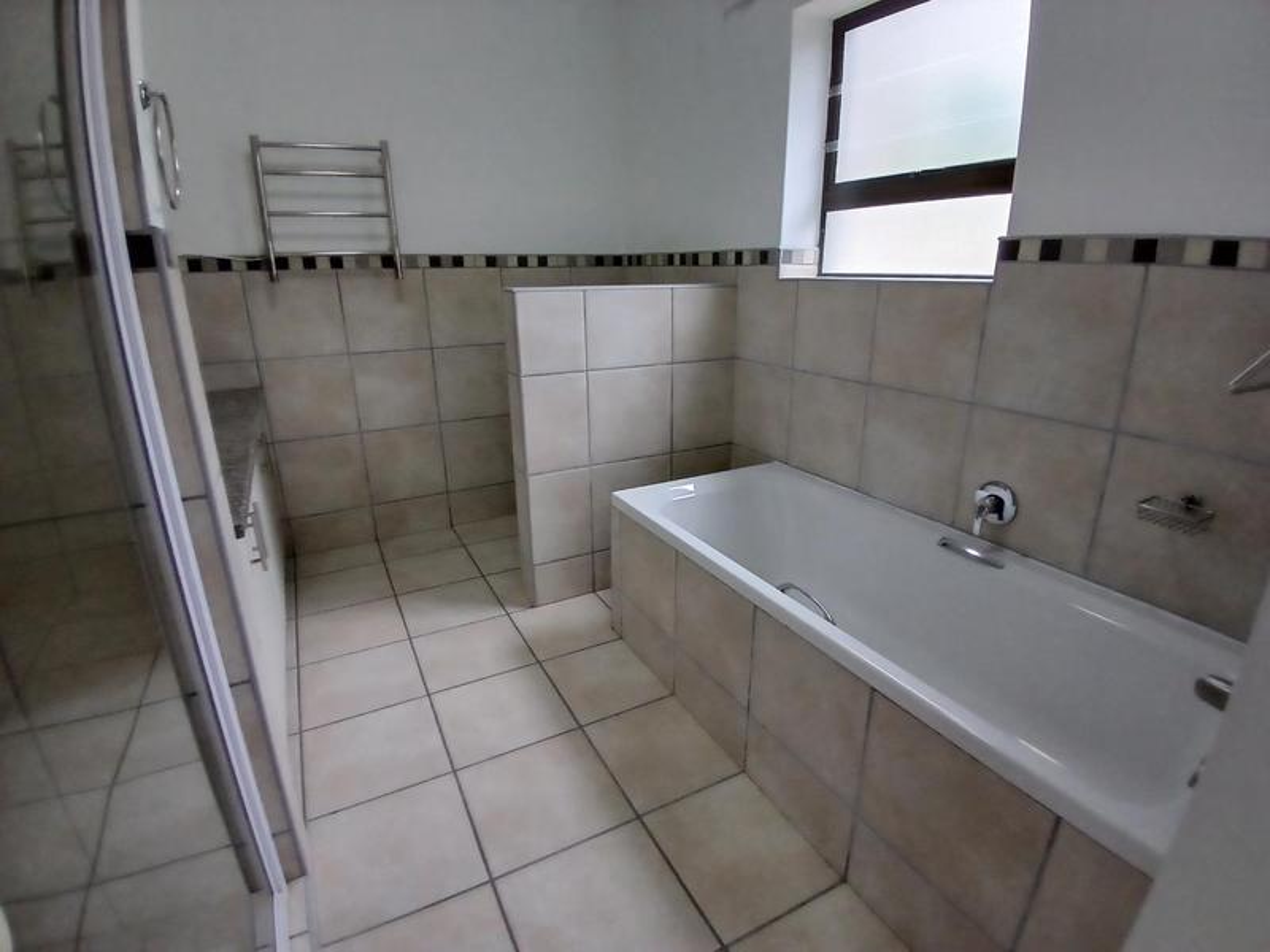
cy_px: 476
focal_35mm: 17
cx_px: 635
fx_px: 624
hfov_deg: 91.0
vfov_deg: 74.7
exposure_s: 1/33.3
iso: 100
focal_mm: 1.4
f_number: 2.2
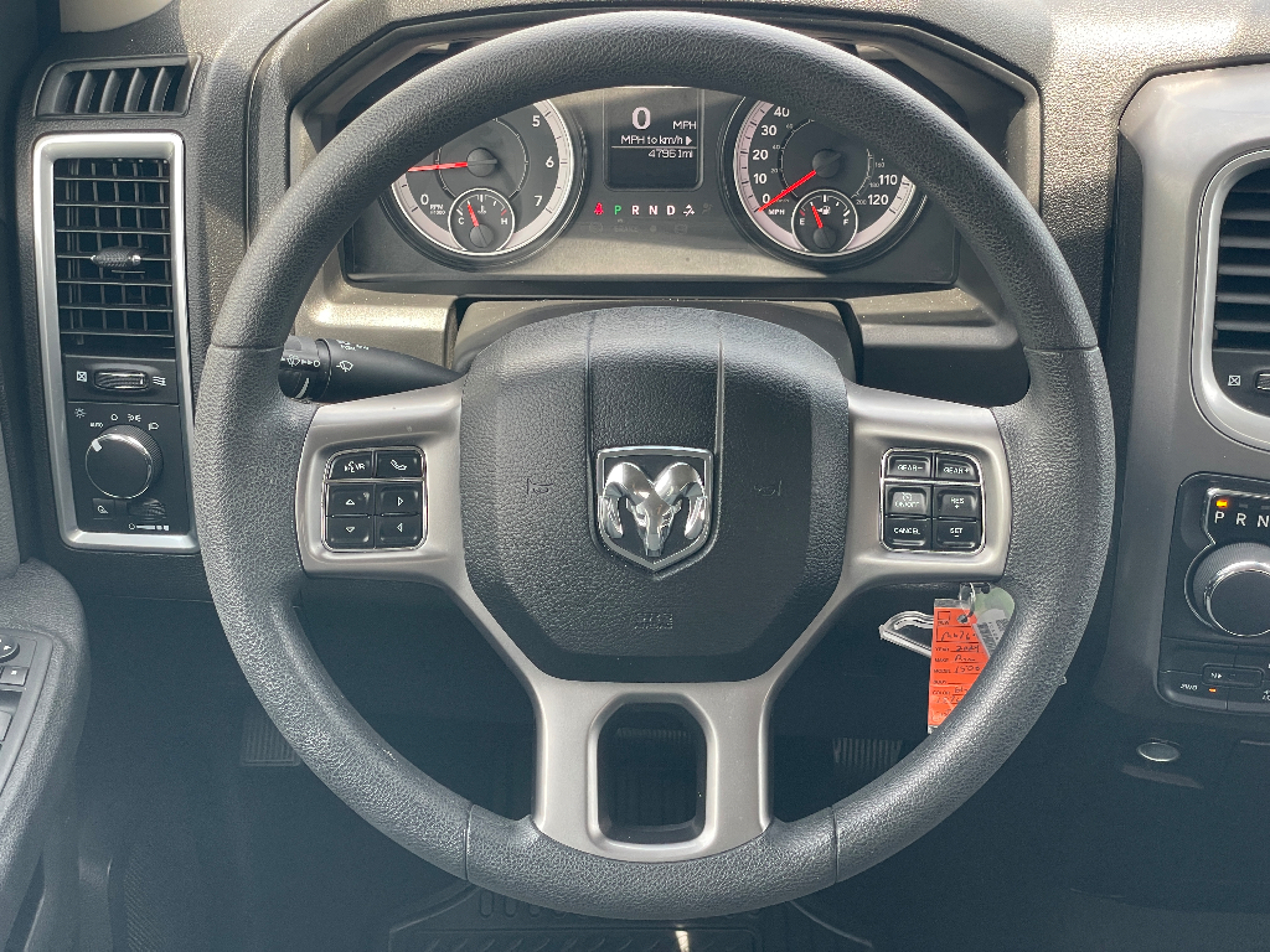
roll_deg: -2.1
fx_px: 1908
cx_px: 635
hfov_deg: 36.8
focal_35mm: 52
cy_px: 476
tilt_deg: -32.7
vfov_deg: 28.0
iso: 64
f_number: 2
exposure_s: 1/122
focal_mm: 6
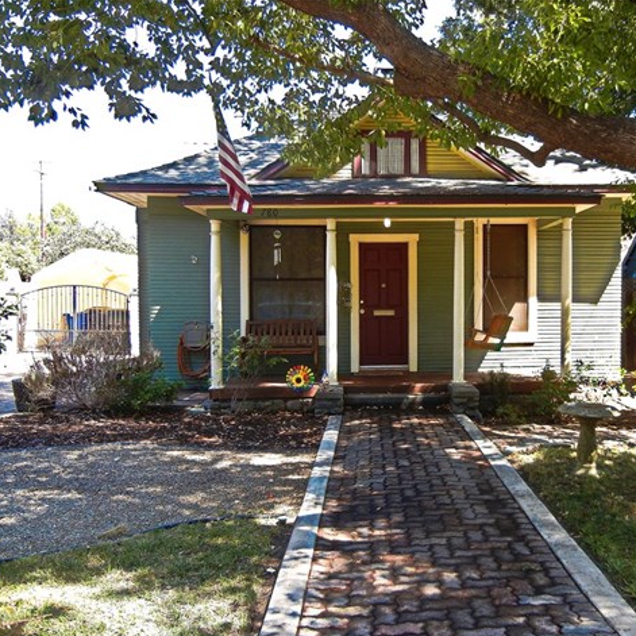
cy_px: 323
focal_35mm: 36
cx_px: 415
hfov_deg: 45.5
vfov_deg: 46.0
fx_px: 748
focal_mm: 5.4
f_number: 3.5
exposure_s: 1/180
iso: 160
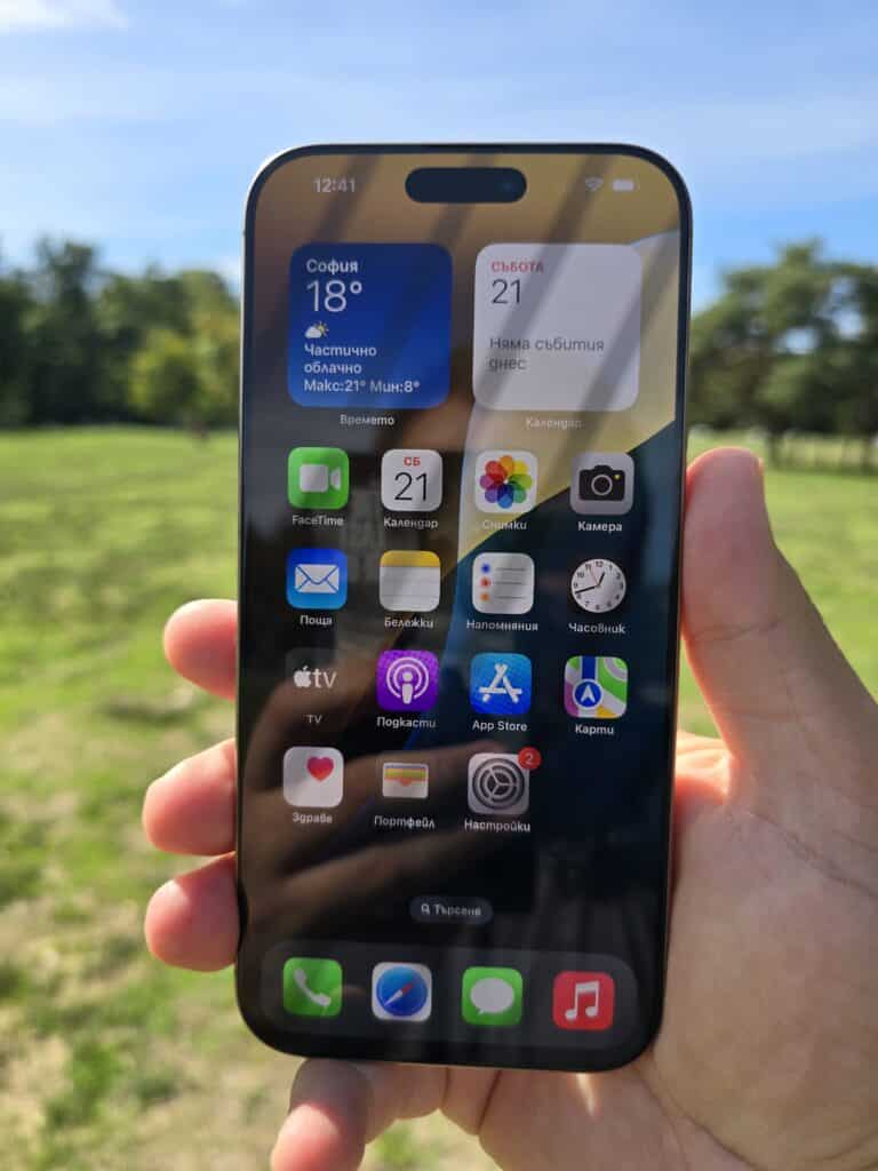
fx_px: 778
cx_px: 439
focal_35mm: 23
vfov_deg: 73.9
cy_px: 586
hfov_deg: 58.9
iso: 12
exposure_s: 1/466
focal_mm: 6.3
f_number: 1.7
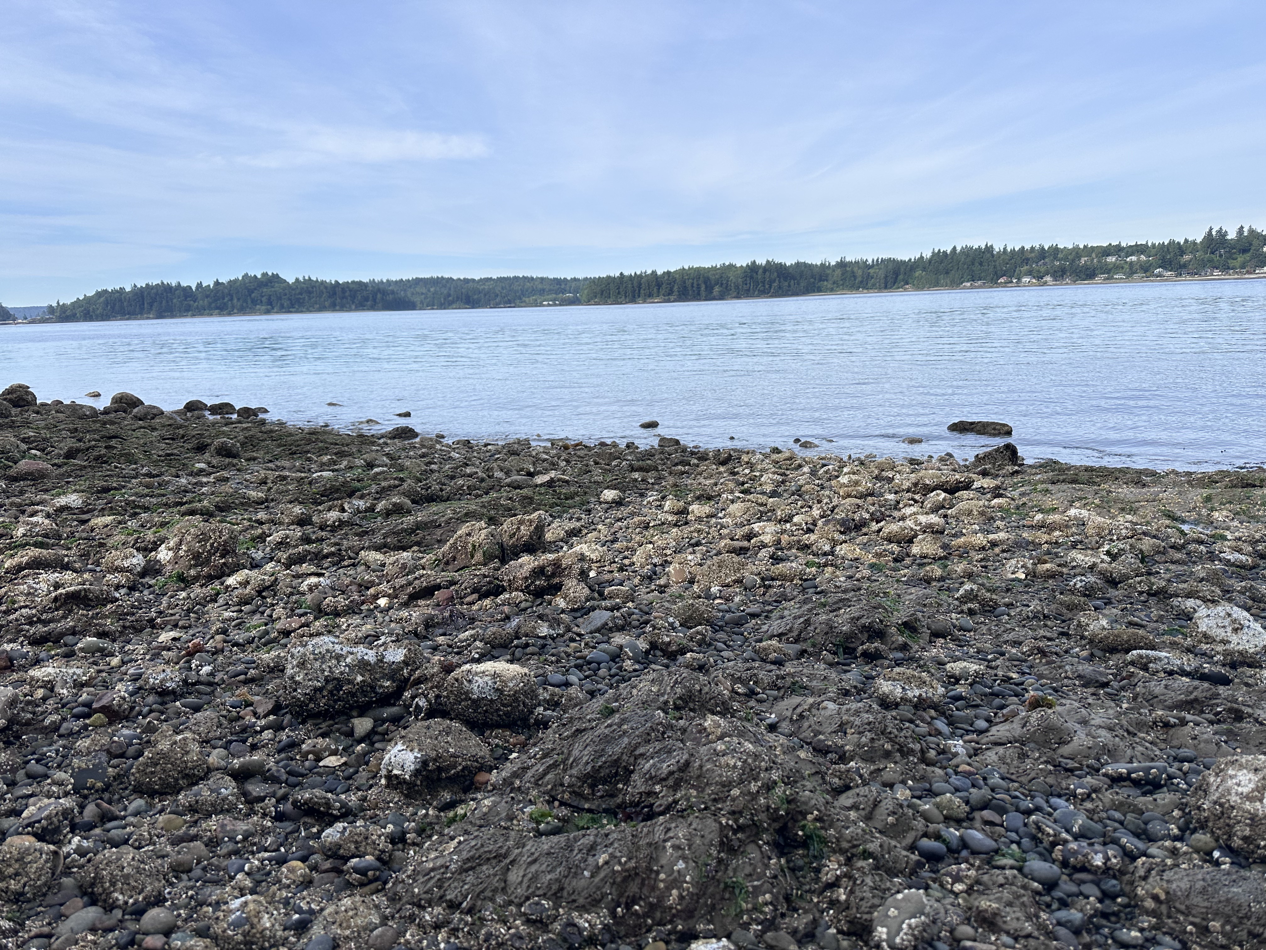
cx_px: 633
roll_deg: +2.2
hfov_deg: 71.6
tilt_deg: -10.3
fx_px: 878
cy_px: 475
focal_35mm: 24
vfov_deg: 56.8
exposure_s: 1/3717
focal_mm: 6.86
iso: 80
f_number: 1.78
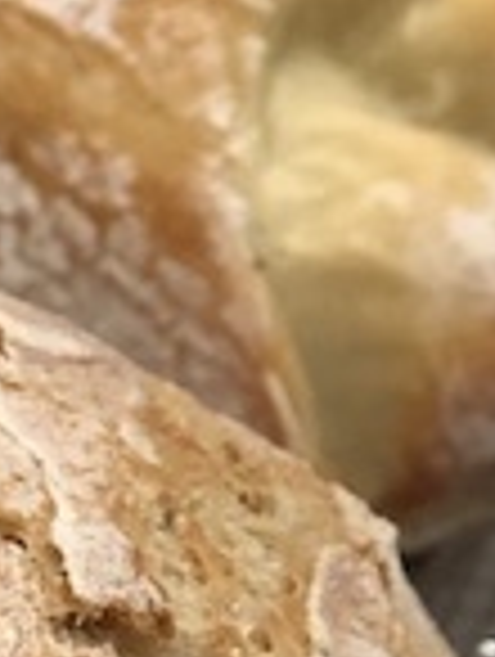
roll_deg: -0.4
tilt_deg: -26.2
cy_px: 814
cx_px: -187
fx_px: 5190
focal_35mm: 273
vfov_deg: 7.2
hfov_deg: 5.4
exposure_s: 1/30
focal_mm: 6.6
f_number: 2.8
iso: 80
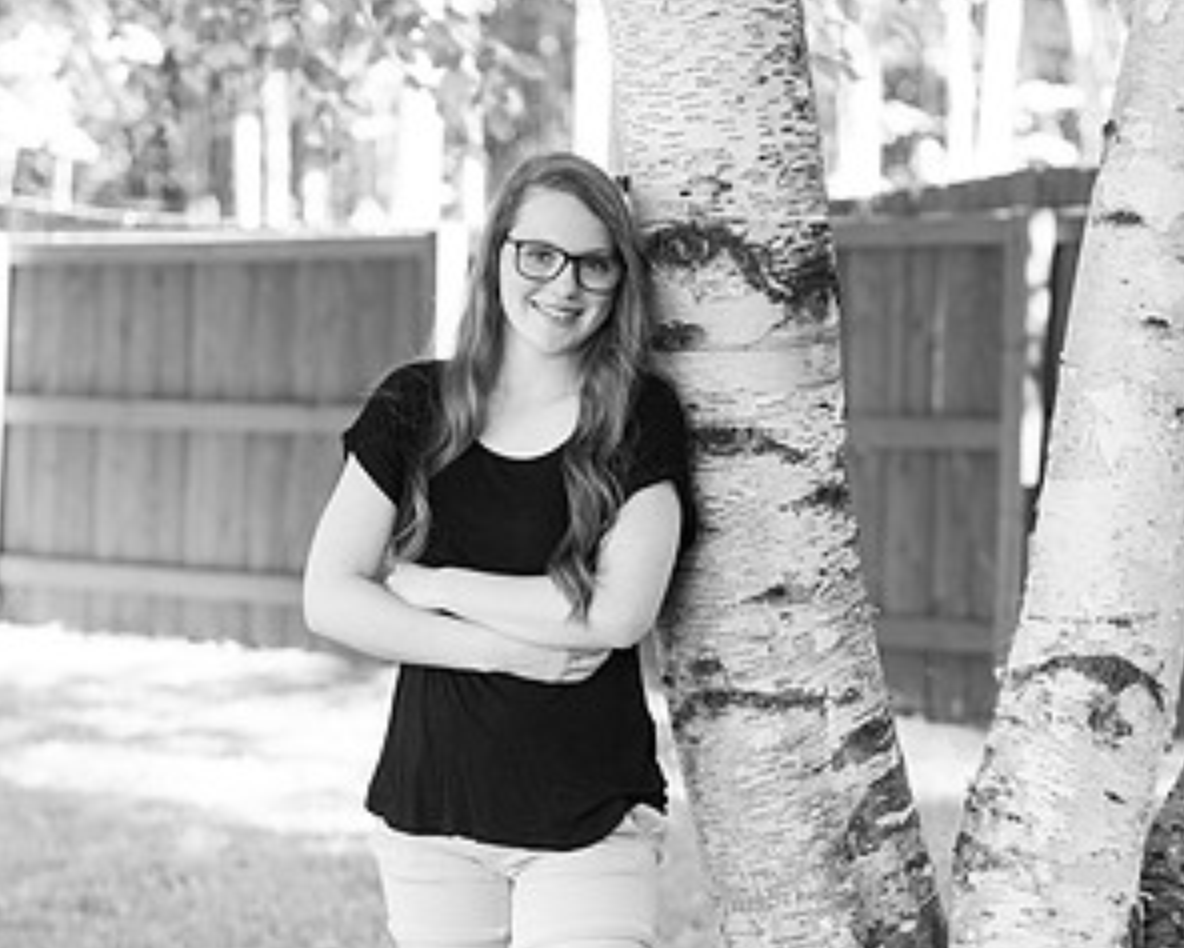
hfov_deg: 17.9
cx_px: 592
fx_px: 3751
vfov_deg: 14.4
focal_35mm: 107
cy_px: 684
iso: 400
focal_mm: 75
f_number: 2.8
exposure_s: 1/200
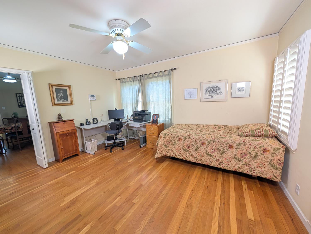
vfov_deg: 94.6
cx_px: 156
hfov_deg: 110.5
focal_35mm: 12
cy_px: 117
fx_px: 108
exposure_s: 1/90.9
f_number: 1.7
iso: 170
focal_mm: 2.02
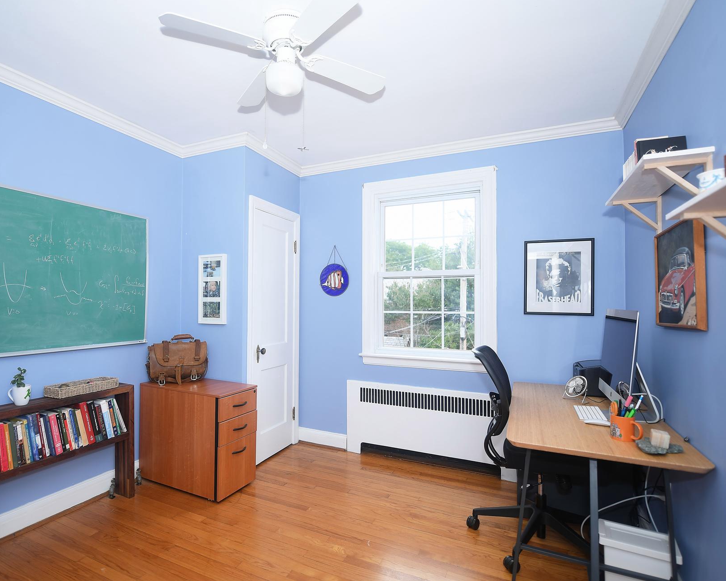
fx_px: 408
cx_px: 307
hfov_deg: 82.7
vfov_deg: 70.8
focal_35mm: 19
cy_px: 304
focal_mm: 16
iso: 200
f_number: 2.8
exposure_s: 1/200
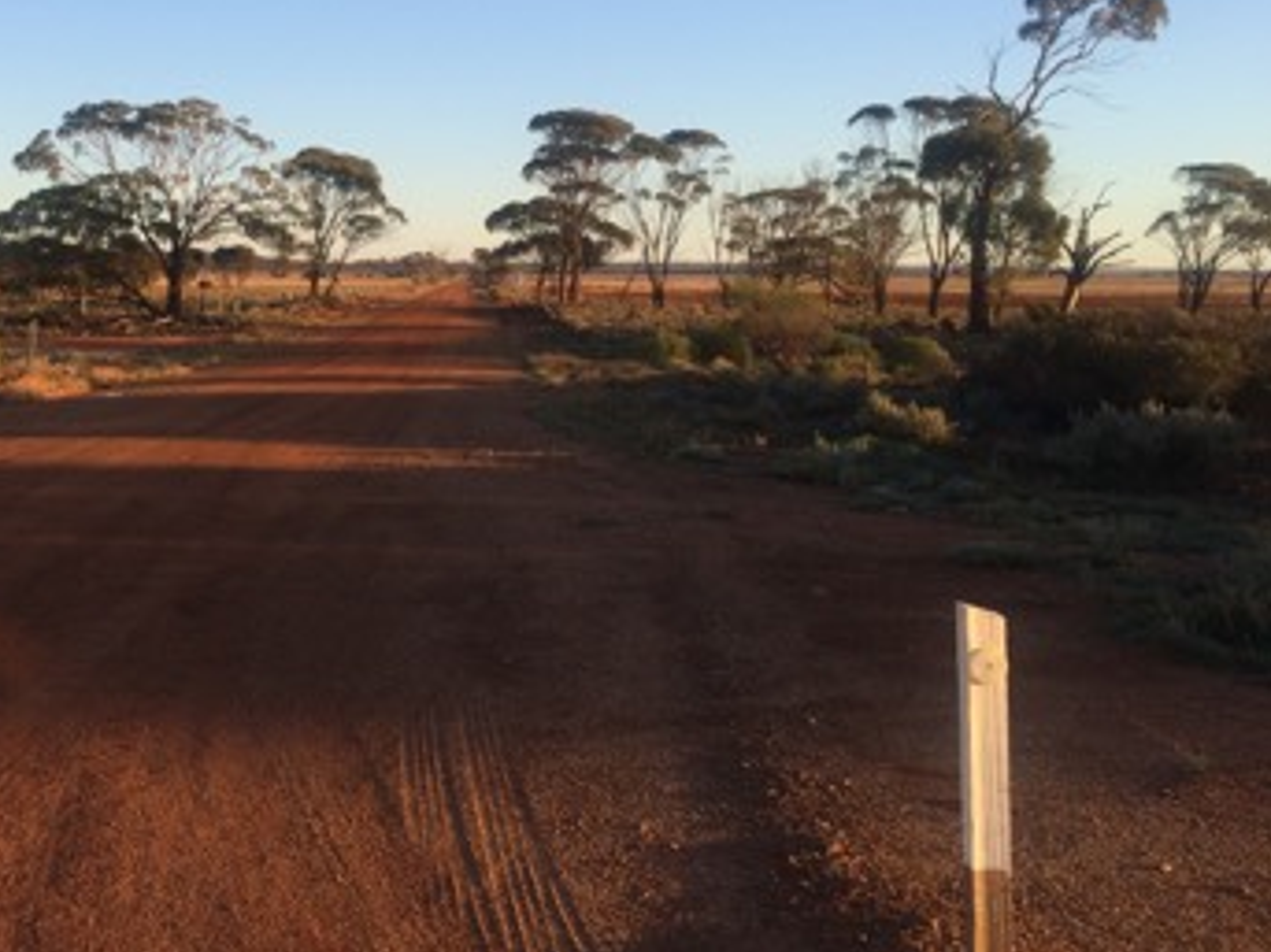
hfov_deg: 42.0
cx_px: 359
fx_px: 1615
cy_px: 259
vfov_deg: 32.3
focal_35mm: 44
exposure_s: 1/586
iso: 32
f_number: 2.2
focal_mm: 4.15
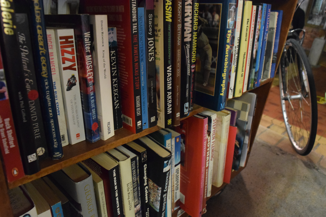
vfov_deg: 47.9
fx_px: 244
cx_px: 163
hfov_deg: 67.4
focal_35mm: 27
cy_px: 108
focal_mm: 18
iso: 6400
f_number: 5.6
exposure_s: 1/25
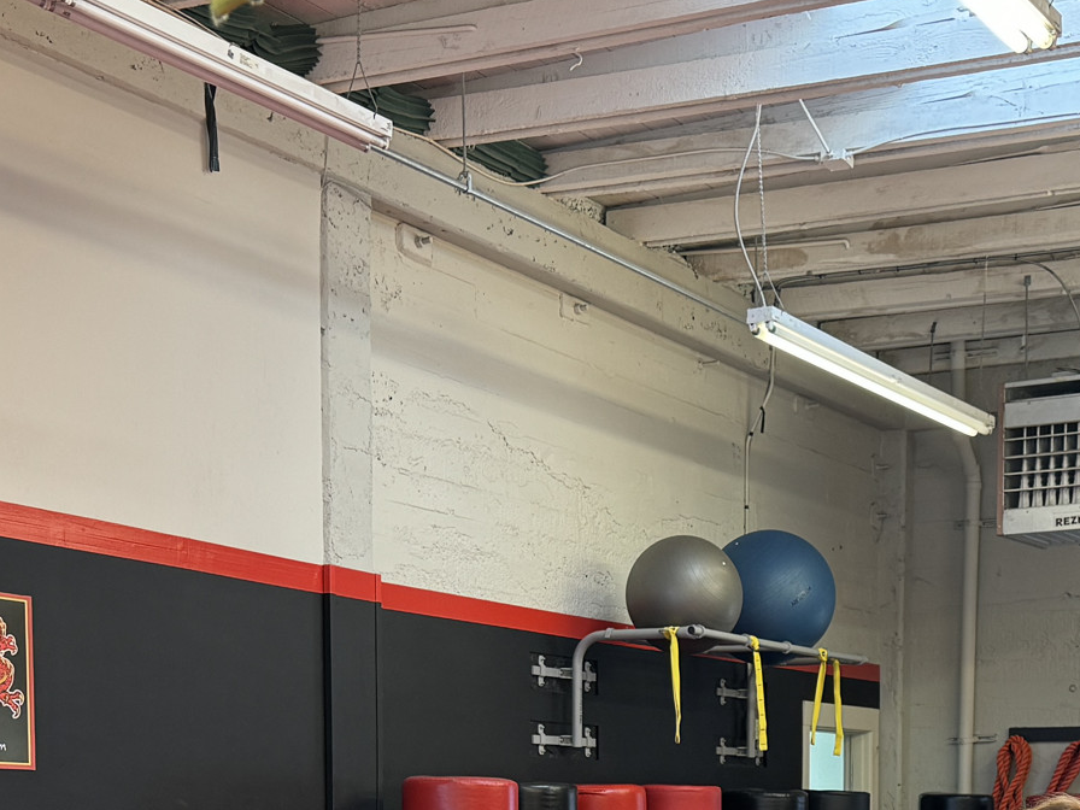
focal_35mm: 67
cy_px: 997
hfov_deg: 28.7
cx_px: 744
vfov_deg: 20.4
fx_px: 2090
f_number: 1.8
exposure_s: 1/60
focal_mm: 6.8
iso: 125
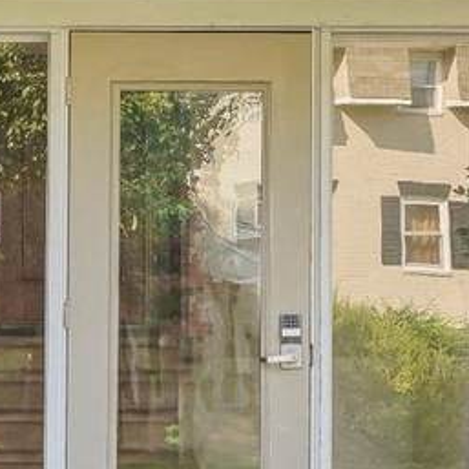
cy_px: 227
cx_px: 208
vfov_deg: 11.8
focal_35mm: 148
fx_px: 2269
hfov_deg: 11.8
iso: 640
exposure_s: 1/100
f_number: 9
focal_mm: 35
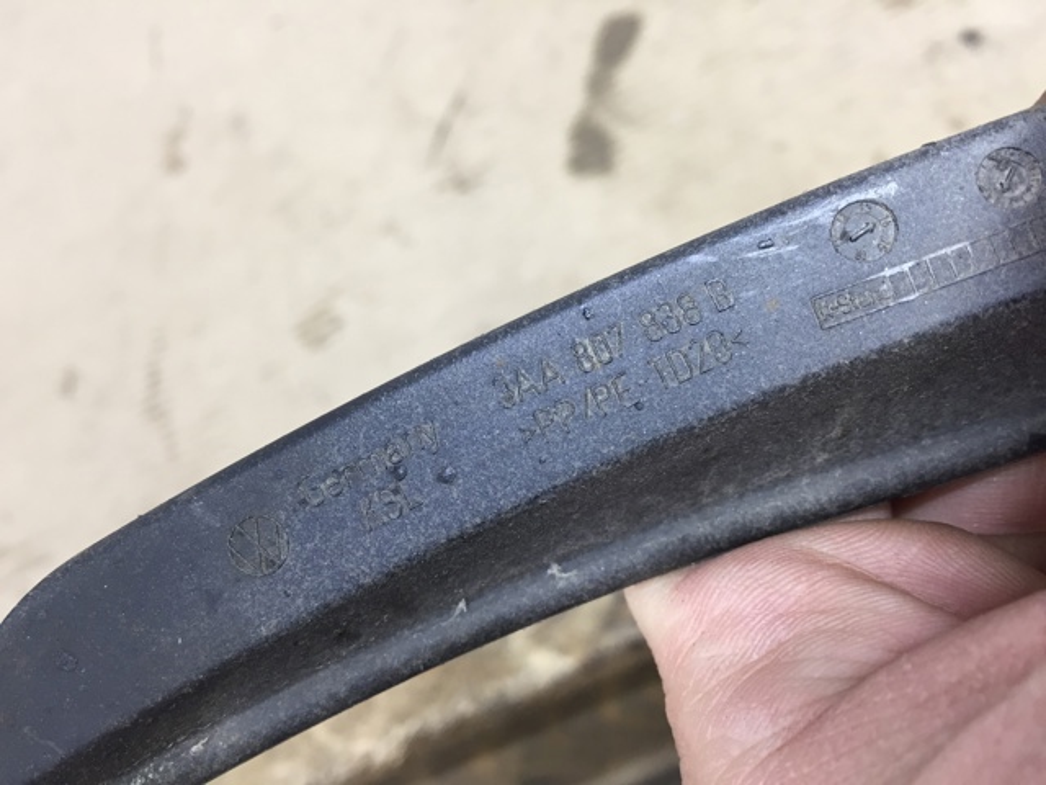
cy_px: 392
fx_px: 876
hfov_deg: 61.7
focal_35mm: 29
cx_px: 523
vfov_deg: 48.2
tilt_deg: -53.5
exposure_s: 1/33
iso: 125
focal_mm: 4.15
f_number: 2.2
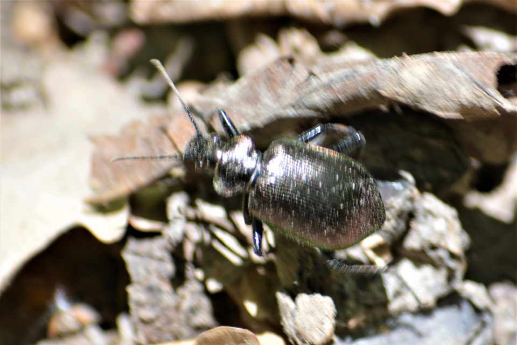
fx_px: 6462
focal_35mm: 450
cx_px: 258
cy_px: 172
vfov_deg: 3.1
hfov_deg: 4.6
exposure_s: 1/125
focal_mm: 300
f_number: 6.3
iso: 400
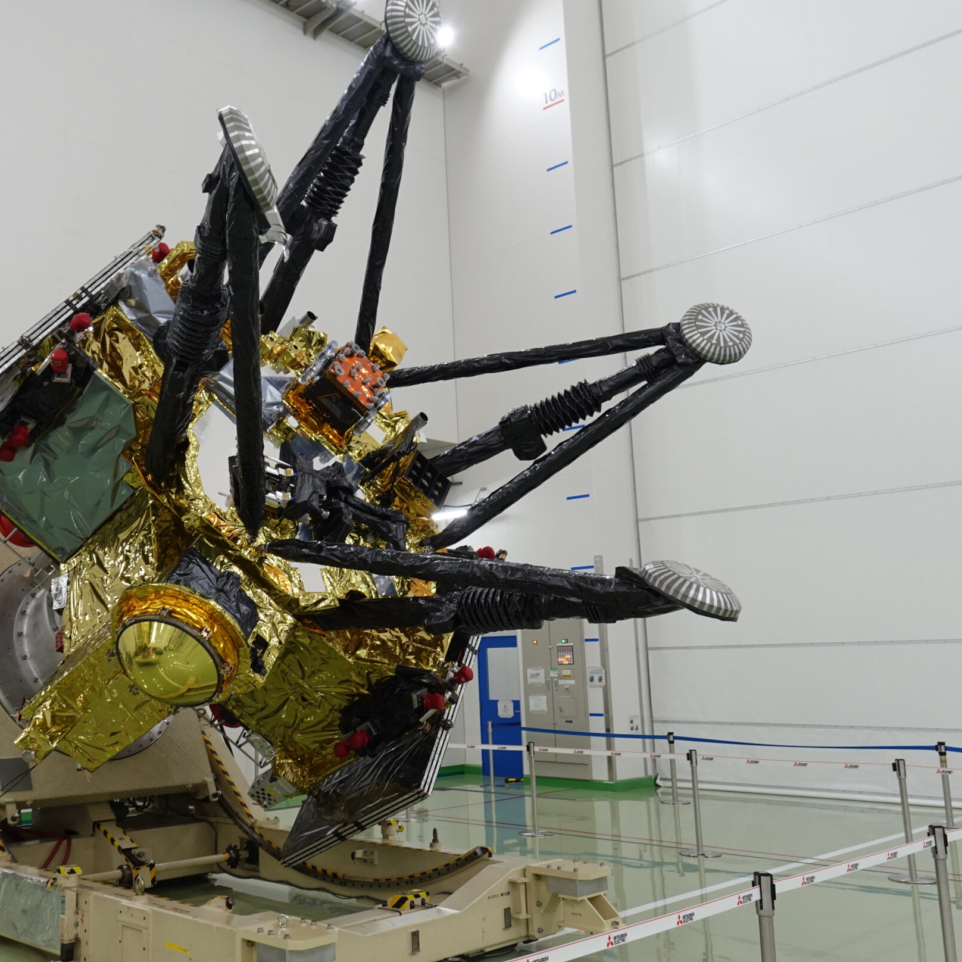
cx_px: 306
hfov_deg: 46.3
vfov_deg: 47.2
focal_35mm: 35
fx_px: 1100
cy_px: 458
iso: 250
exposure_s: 1/125
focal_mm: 9.73
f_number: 2.8
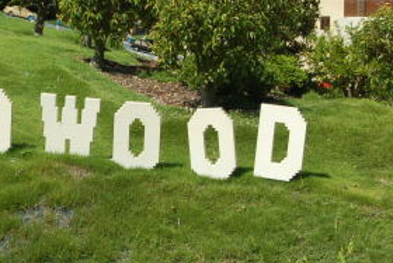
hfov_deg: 14.7
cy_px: 86
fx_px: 1496
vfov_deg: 10.0
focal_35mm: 137
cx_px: 11
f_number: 7.1
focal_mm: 40
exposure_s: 1/200
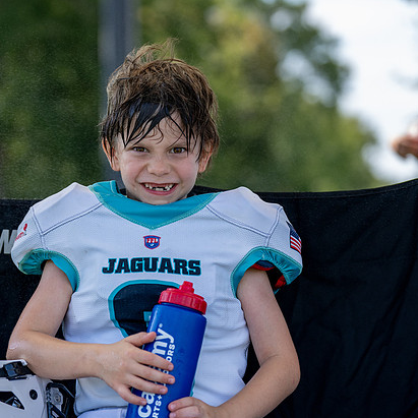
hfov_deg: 14.6
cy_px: 194
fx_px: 1626
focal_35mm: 119
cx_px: 147
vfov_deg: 14.6
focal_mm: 86
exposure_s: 1/1250
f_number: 2.8
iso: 200
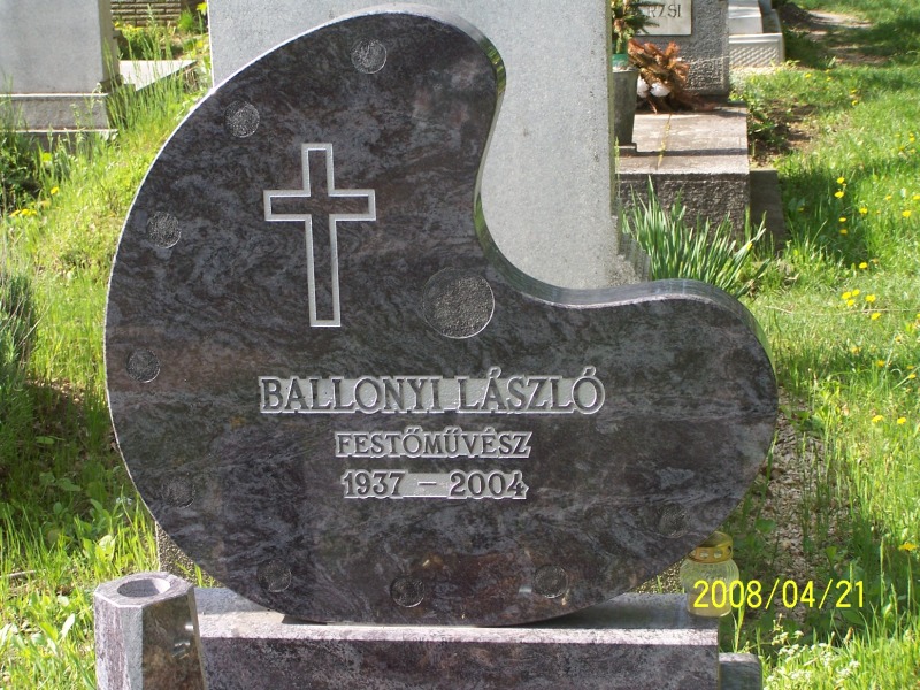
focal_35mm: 75
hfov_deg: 26.0
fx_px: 1993
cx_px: 460
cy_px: 345
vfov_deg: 19.6
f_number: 3.2
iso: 80
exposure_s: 1/320
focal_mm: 12.4
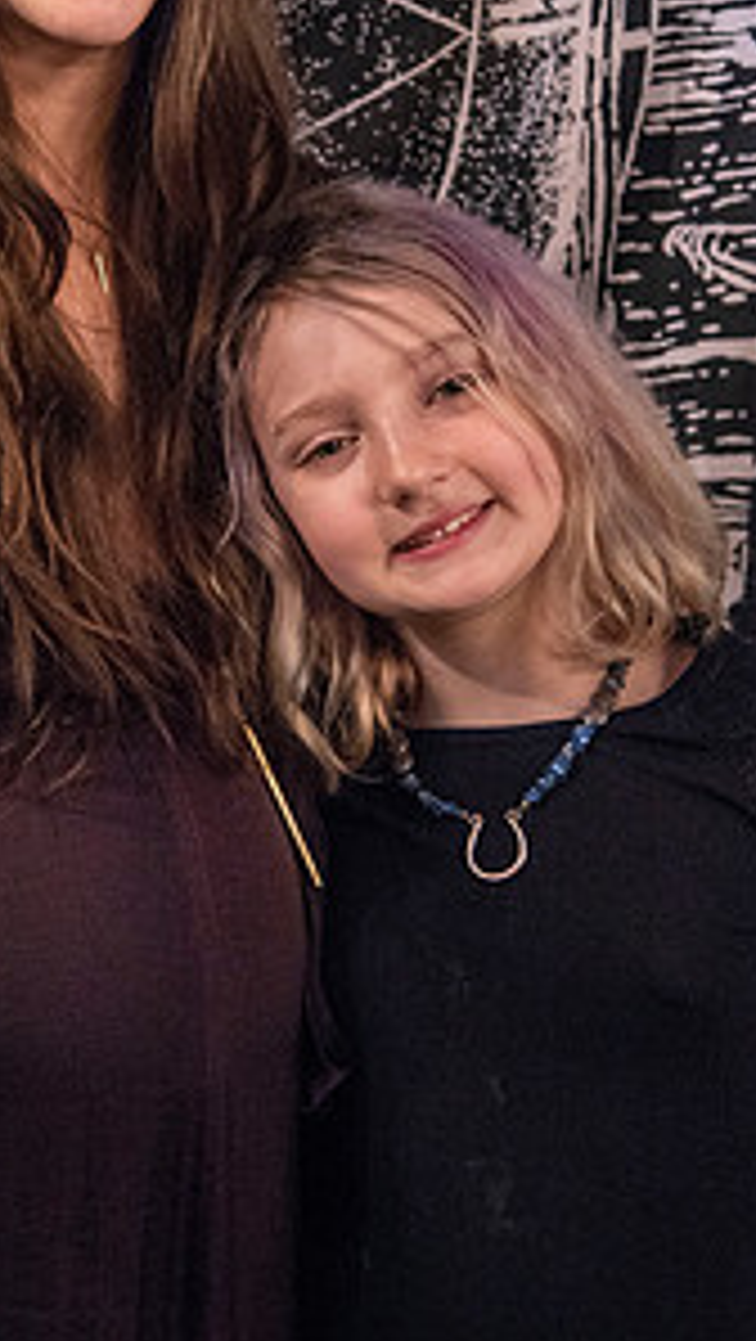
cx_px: 184
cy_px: 410
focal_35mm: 79
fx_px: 2811
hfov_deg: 15.2
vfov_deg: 26.6
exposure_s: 1/200
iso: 3200
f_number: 4
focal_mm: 50
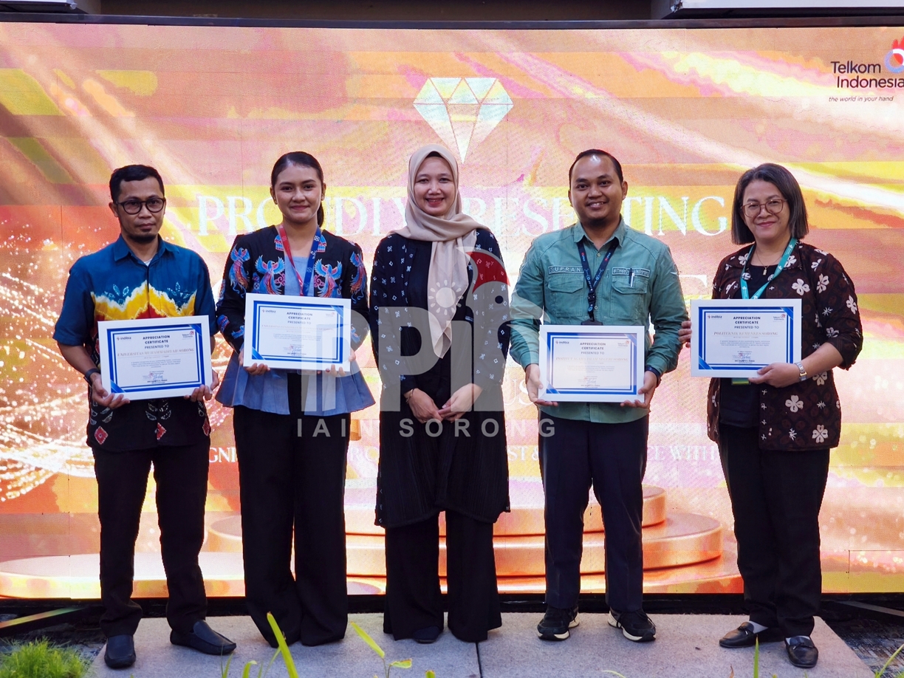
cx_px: 452
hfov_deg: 32.7
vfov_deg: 24.8
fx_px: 1541
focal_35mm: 59
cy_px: 339
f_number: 2
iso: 640
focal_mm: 8.8
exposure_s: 1/100
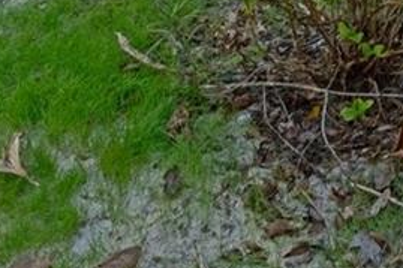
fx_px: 1130
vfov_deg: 10.5
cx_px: 544
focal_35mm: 101
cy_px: -481
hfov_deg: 18.6
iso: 400
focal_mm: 17
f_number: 8
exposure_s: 1/50
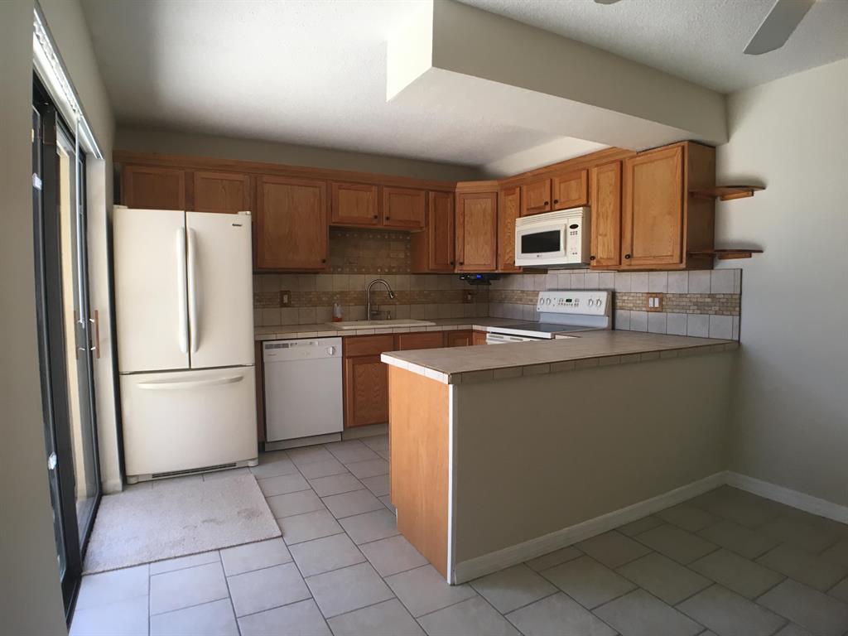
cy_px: 318
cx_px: 424
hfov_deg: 61.7
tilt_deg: -4.6
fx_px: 710
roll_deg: -0.7
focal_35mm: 29
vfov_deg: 48.2
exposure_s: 1/30
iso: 25
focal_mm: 4.15
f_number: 2.2
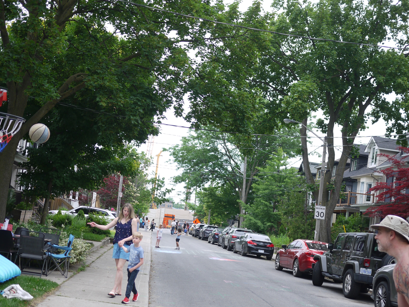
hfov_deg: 37.5
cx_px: 198
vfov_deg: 28.5
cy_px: 179
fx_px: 603
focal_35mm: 51
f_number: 1.8
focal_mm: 20
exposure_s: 1/800
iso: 100
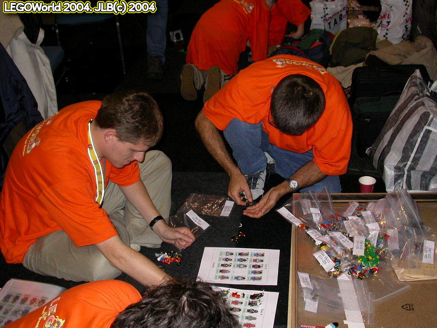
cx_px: 218
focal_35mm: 45
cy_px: 164
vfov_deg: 32.2
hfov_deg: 42.1
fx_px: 568
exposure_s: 1/60
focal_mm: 9.5
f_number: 2.8
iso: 100
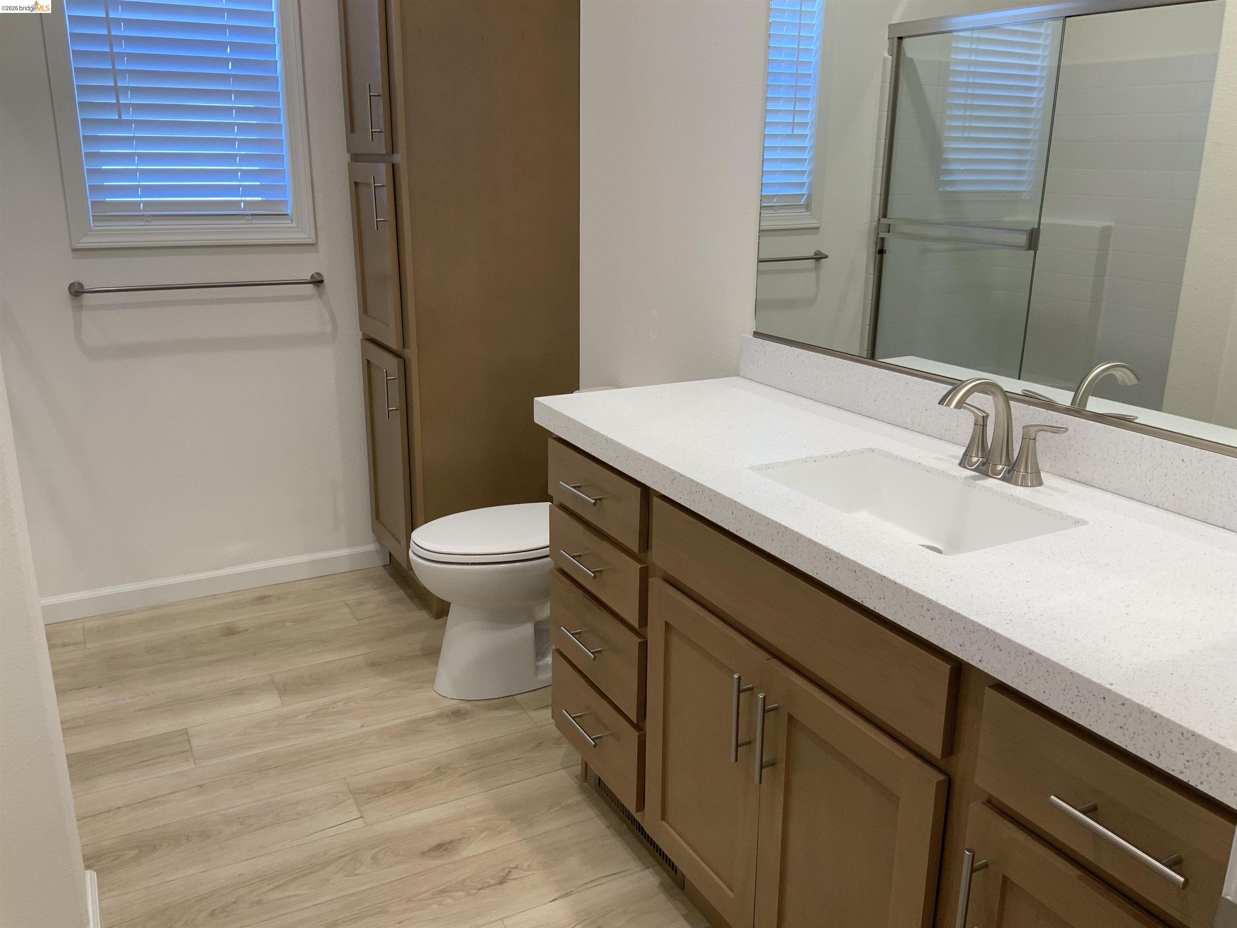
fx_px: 1036
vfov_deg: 48.2
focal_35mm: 29
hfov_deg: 61.7
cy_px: 464
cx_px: 618
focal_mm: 3
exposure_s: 1/60
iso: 32
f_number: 1.8
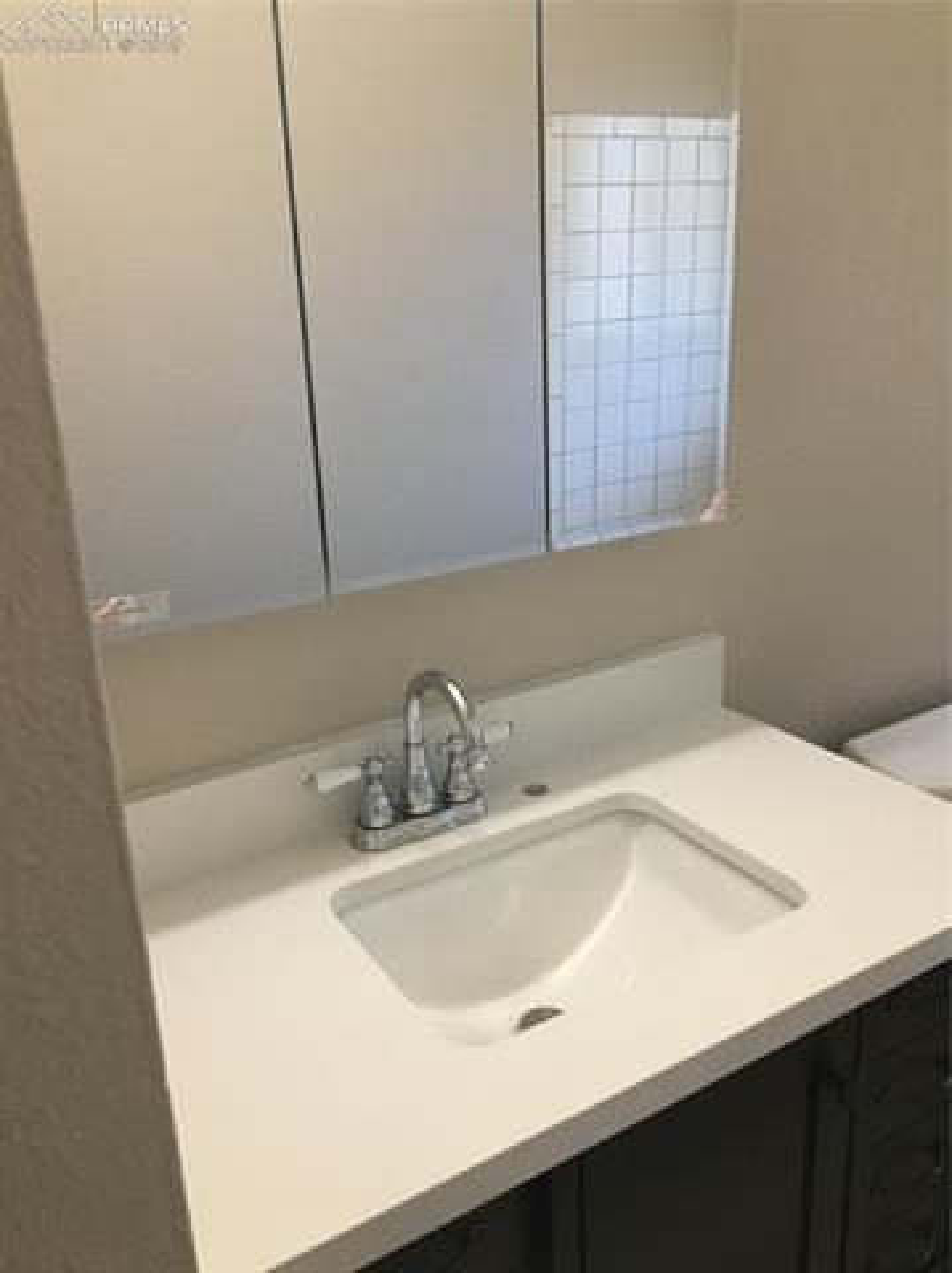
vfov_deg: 61.7
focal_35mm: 29
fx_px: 1065
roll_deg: +3.5
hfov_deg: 48.2
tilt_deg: -18.5
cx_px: 476
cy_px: 636
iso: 100
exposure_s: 1/30
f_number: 2.2
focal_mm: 4.15
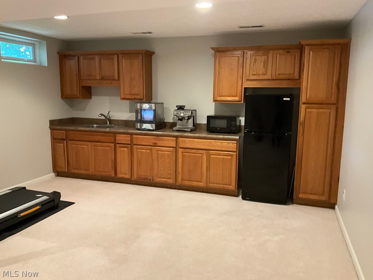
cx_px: 186
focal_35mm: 29
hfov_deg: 61.7
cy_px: 140
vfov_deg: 48.2
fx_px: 312
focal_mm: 3
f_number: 1.8
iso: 320
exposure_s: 1/40
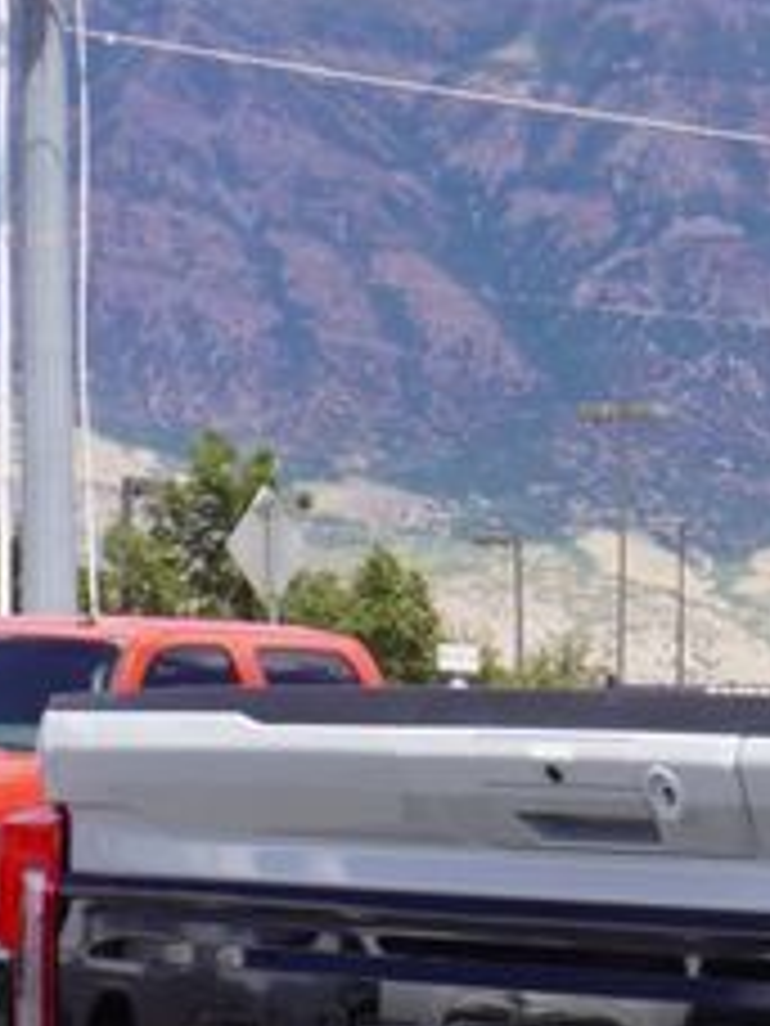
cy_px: 1426
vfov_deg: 10.2
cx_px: 1945
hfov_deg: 7.3
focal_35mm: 188
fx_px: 5581
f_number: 9
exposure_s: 1/125
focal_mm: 29
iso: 100
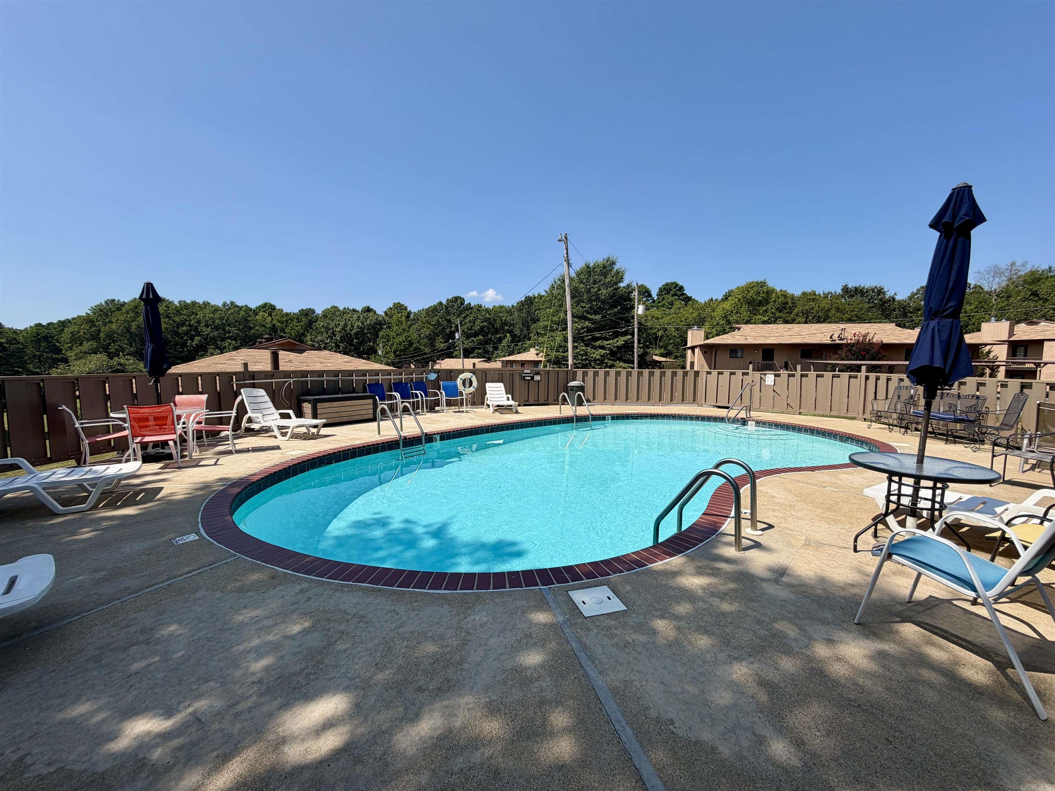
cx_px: 528
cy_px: 396
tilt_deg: -6.4
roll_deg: +0.0
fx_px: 427
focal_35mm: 14
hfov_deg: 102.1
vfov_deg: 85.7
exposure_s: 1/914
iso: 20
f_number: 2.2
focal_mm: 2.22
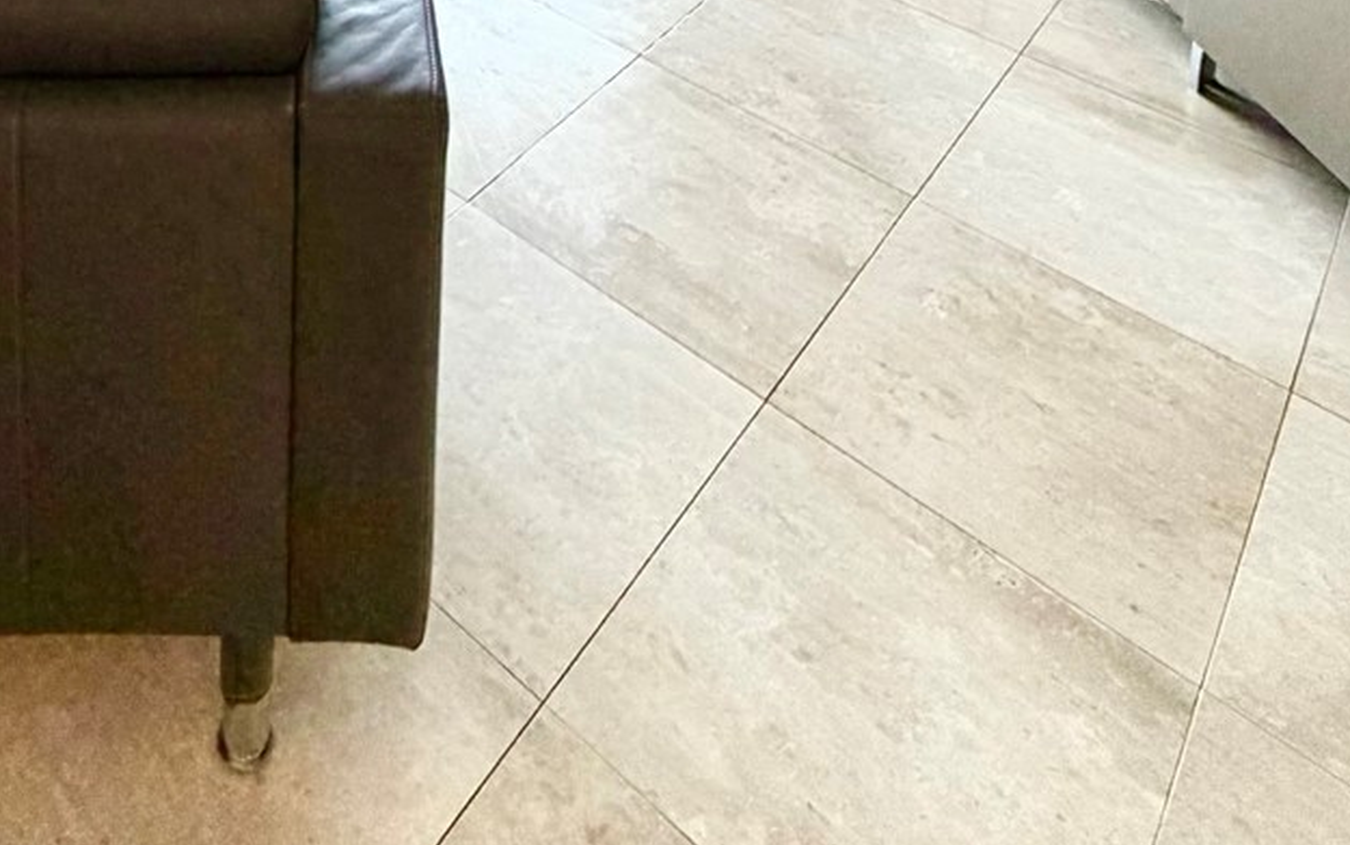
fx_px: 1398
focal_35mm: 38
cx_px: 361
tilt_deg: -7.9
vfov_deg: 22.1
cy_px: -642
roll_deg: -0.8
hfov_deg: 49.7
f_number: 2.2
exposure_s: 1/60
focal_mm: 2.22
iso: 200
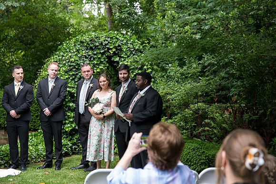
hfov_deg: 28.8
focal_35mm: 70
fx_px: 537
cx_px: 138
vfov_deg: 19.5
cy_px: 92
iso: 1000
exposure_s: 1/400
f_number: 3.5
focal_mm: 70
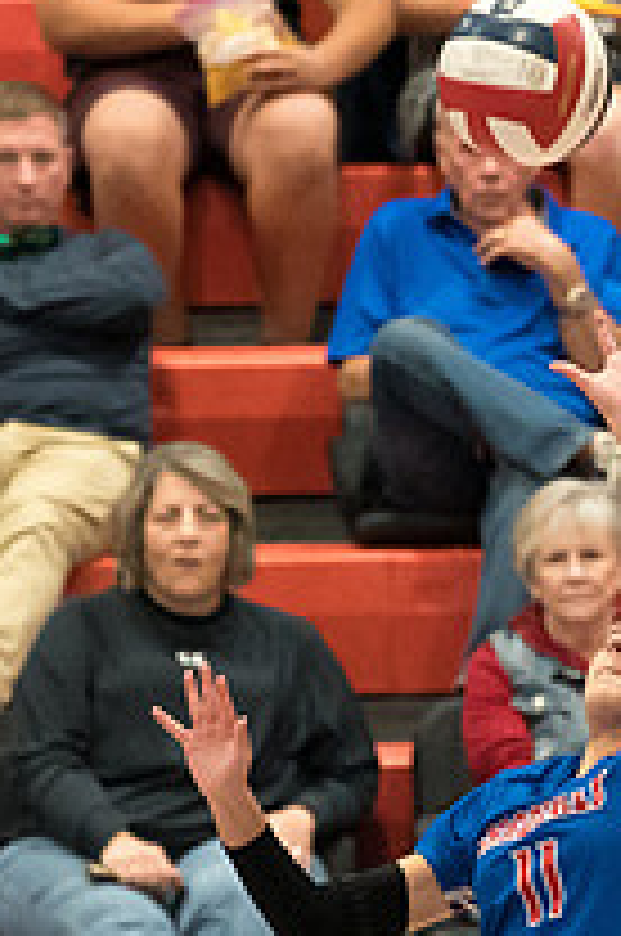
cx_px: 676
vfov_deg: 3.6
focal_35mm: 570
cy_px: 653
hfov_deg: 2.4
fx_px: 14797
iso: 6400
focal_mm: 126
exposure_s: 1/1000
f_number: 2.8
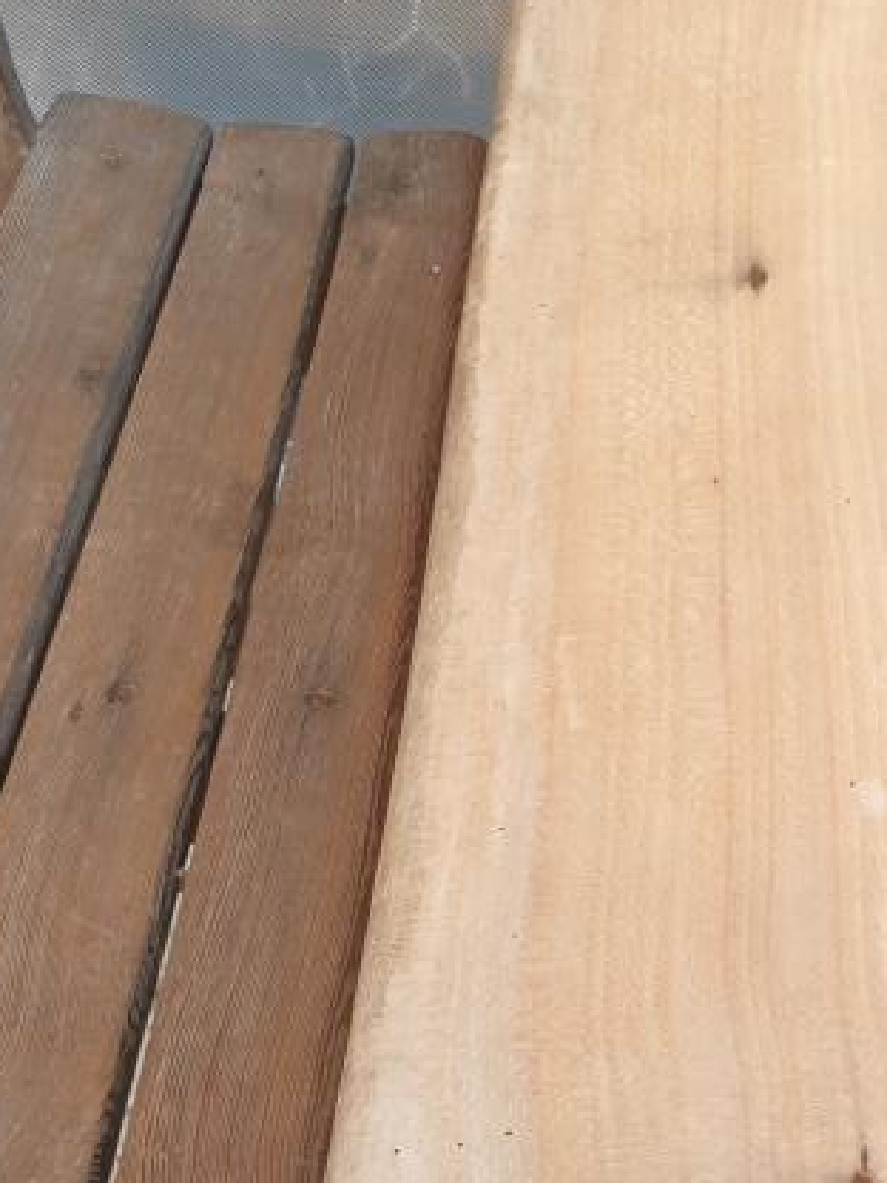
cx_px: 1009
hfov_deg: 21.6
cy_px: 870
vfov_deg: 29.8
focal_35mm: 64
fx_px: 2187
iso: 80
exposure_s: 1/50
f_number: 2.4
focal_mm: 4.3
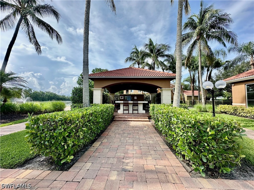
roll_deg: -0.4
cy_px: 95
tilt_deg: +2.6
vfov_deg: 85.7
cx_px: 127
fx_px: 103
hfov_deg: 102.1
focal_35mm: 14
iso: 40
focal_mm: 2.22
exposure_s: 1/698
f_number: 2.2
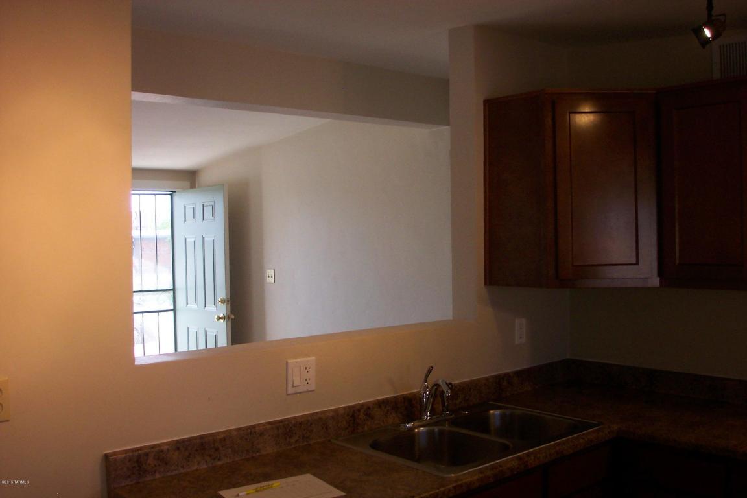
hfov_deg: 54.4
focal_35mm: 35
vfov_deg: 37.9
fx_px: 726
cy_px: 249
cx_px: 374
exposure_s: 1/60
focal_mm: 7.5
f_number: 2.8
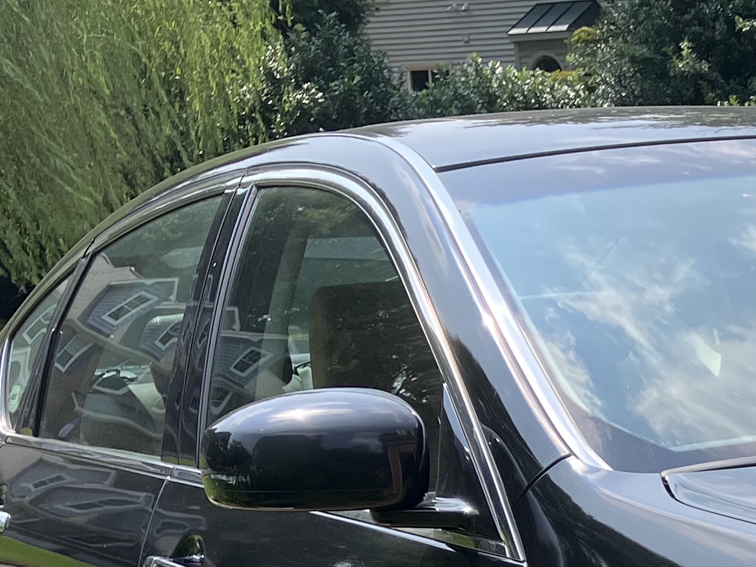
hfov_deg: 18.0
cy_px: 779
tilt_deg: -13.7
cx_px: 1137
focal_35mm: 97
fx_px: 2118
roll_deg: +0.7
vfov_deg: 14.5
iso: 32
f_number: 1.8
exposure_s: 1/867
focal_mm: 3.99
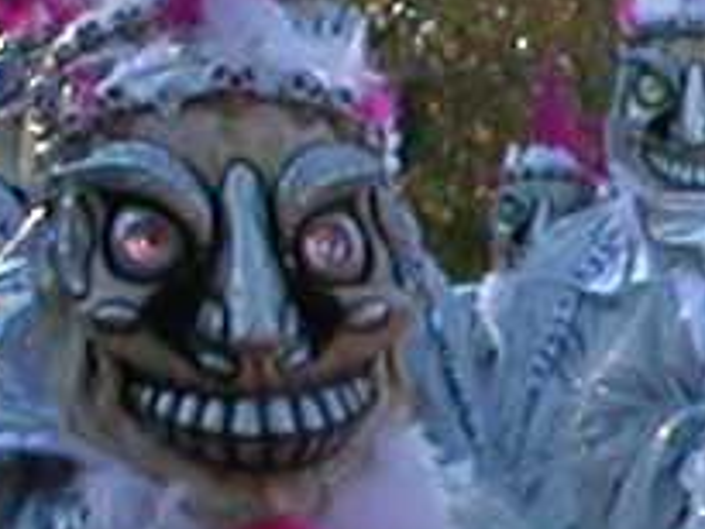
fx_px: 5889
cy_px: 598
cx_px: 1324
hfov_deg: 6.7
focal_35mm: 289
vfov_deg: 5.1
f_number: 4.5
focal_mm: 5.6
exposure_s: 1/245
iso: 100
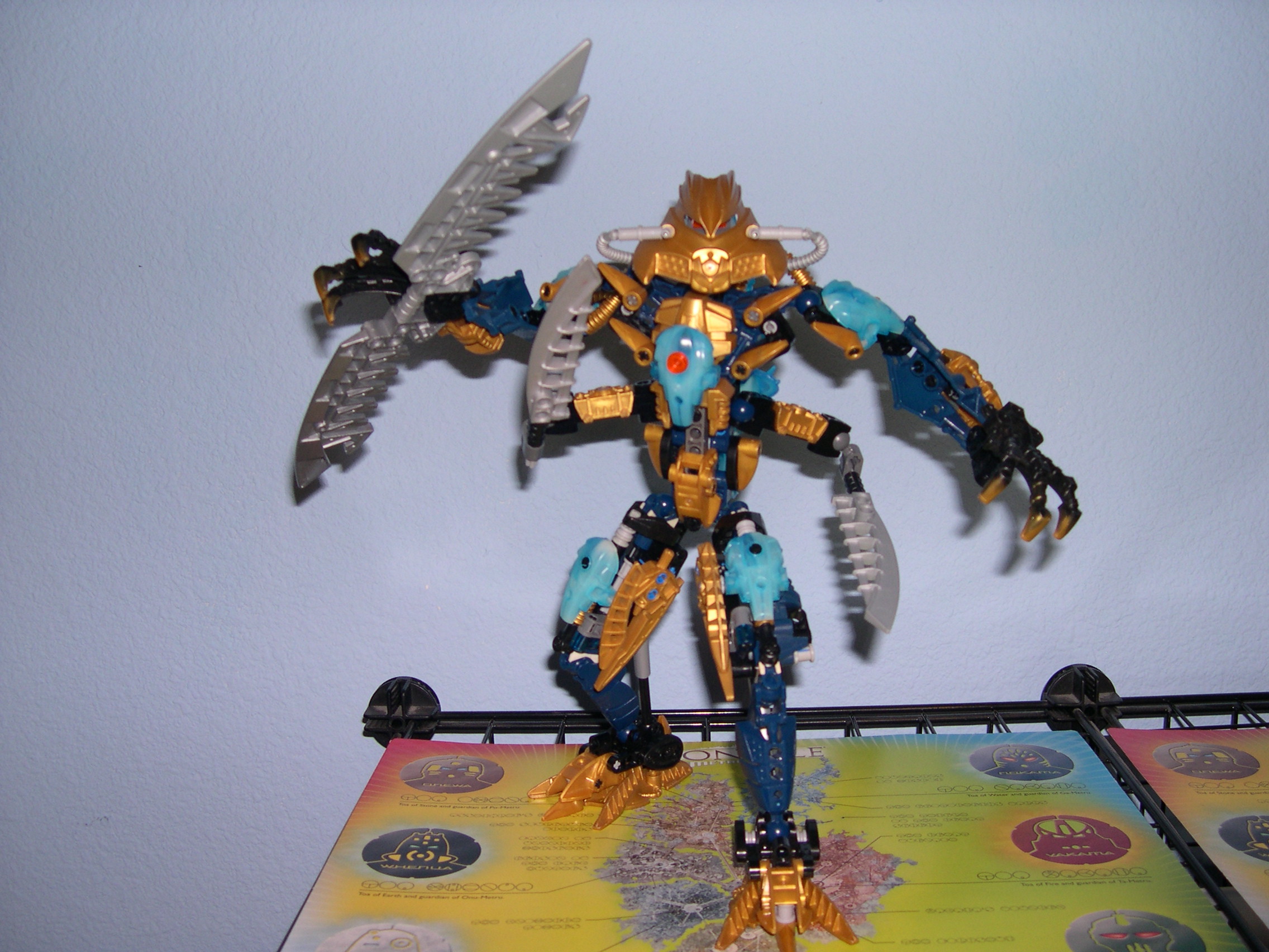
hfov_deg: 49.0
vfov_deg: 37.7
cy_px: 476
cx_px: 634
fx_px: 1393
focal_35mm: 38
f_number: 2.8
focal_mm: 8
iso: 100
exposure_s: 1/60
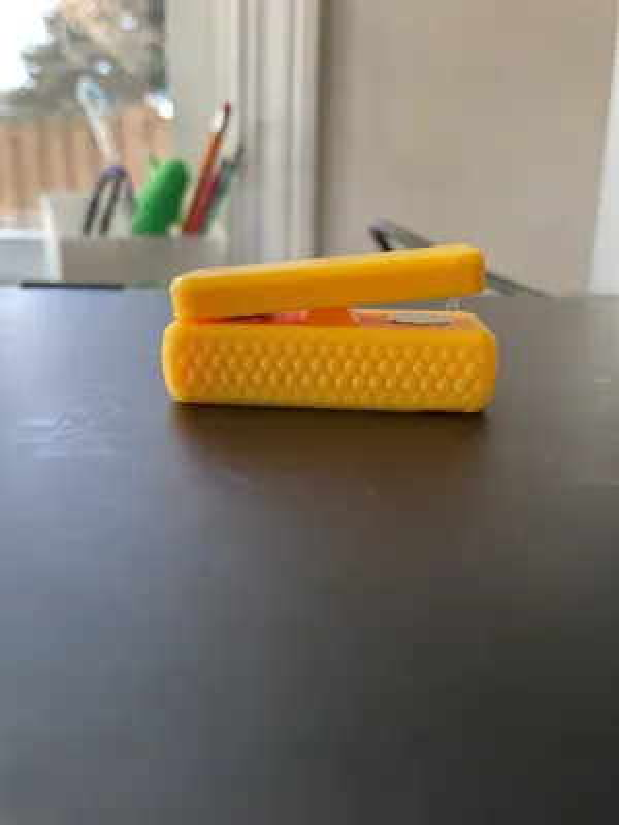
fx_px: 691
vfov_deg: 61.7
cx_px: 310
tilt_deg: -16.5
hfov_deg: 48.2
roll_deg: -3.0
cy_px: 412
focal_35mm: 29
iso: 100
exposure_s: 1/60
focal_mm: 3
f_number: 1.8
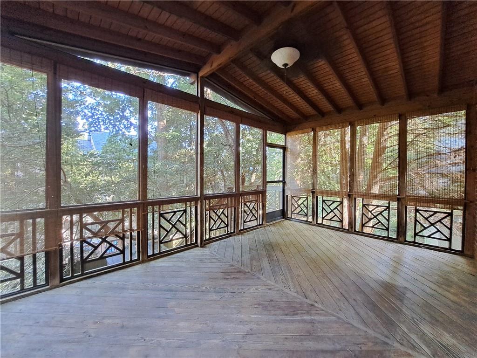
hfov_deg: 106.2
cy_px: 179
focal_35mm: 13
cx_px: 238
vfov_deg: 89.9
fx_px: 179
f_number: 2.2
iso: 320
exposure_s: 1/24
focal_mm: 1.74
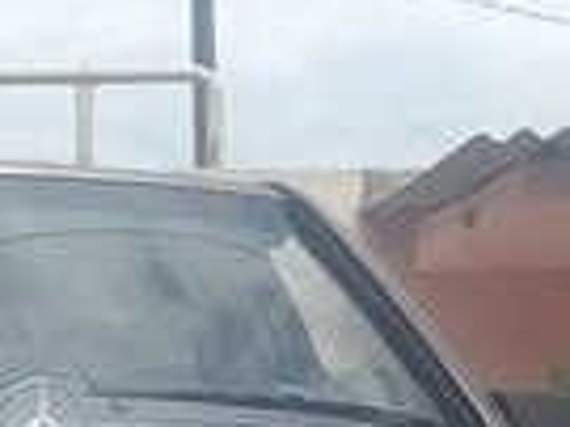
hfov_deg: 12.9
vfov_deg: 9.6
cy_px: 531
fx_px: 2501
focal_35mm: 152
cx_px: 110
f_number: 2.4
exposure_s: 1/1342
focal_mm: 2.15
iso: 50
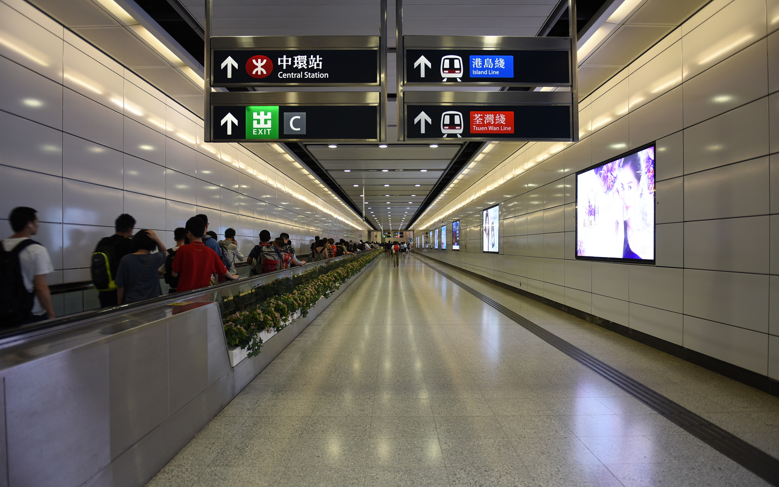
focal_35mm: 25
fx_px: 531
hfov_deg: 72.6
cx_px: 391
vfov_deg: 49.3
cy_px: 254
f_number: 2.8
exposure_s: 1/40
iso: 200
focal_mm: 24
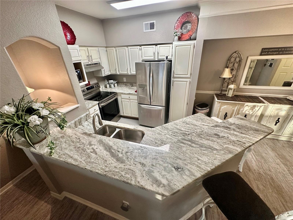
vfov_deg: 85.7
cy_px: 110
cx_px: 146
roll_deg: +2.5
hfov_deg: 102.1
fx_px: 119
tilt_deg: -26.2
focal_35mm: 14
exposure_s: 1/60
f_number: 2.2
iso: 250
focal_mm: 2.22
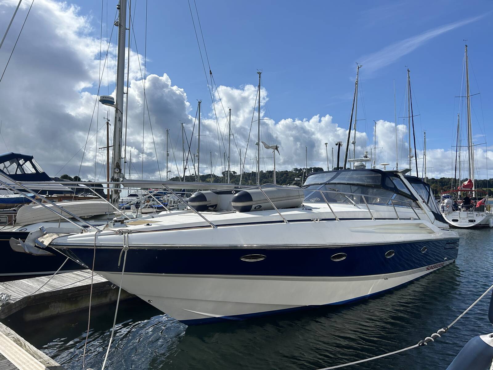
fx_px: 370
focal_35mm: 26
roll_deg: -0.3
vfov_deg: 53.1
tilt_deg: +1.4
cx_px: 246
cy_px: 185
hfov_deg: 67.3
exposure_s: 1/8696
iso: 50
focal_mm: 5.7
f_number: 1.5
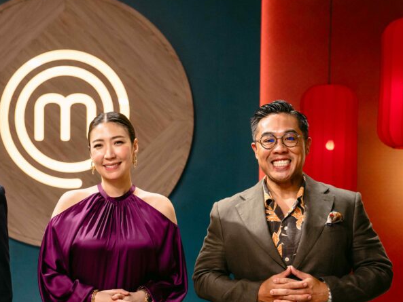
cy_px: 200
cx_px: 107
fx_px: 966
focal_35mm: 83
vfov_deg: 17.7
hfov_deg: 23.3
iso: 2000
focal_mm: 50
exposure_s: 1/200
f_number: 4
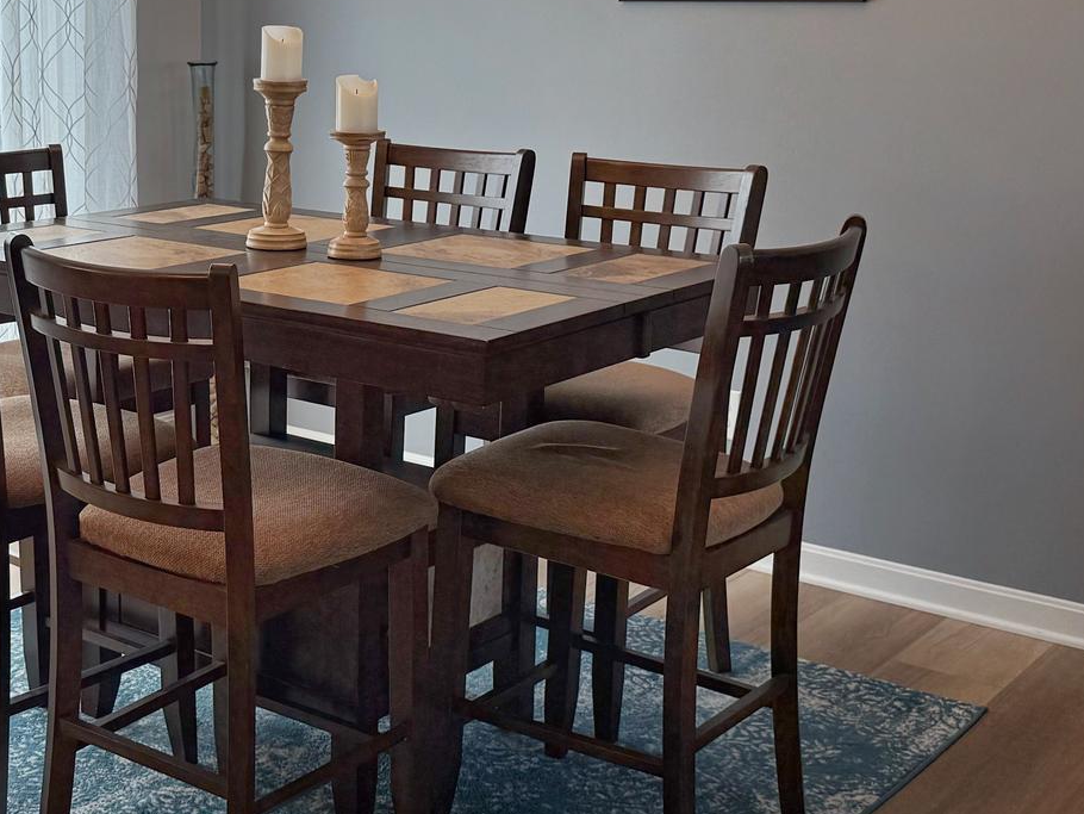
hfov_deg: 34.6
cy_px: 325
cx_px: 244
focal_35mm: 54
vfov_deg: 27.0
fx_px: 1691
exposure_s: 1/459
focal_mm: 6.76
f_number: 1.78
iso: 100
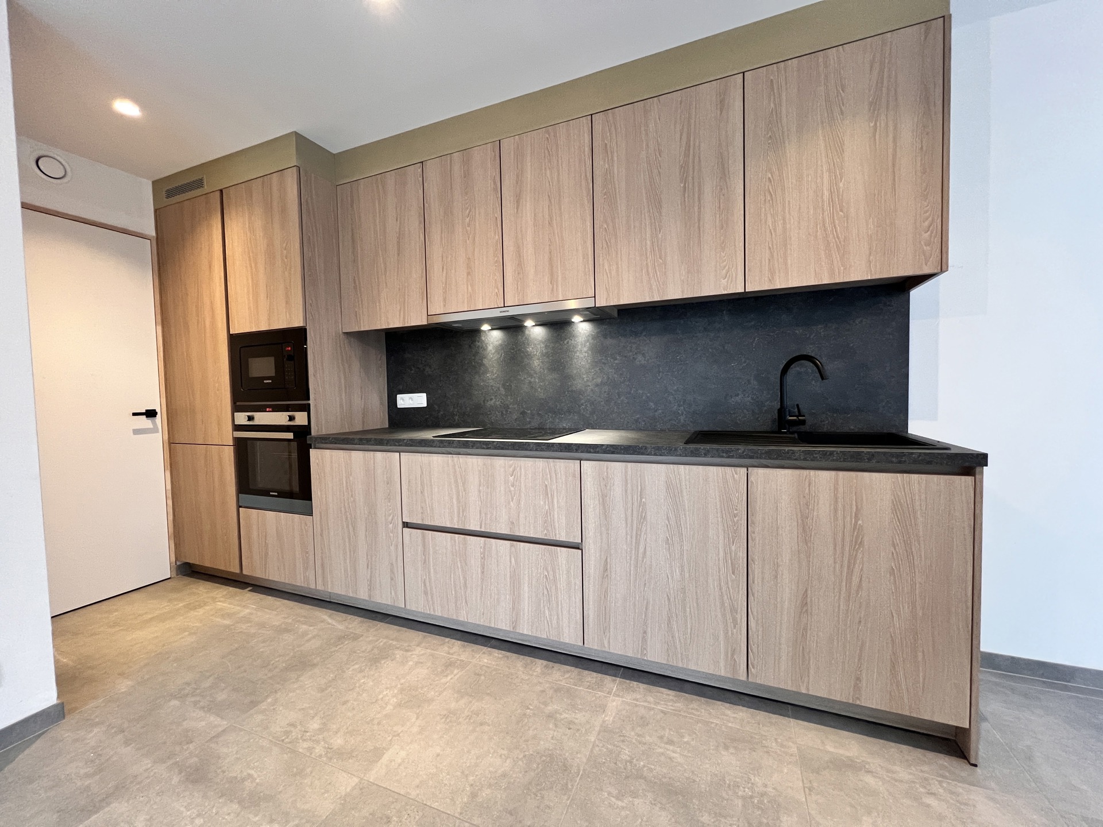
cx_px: 552
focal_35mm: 13
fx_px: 414
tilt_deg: -3.0
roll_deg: +1.5
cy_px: 414
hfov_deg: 106.2
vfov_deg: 89.9
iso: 320
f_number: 1.8
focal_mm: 1.57
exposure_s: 1/50
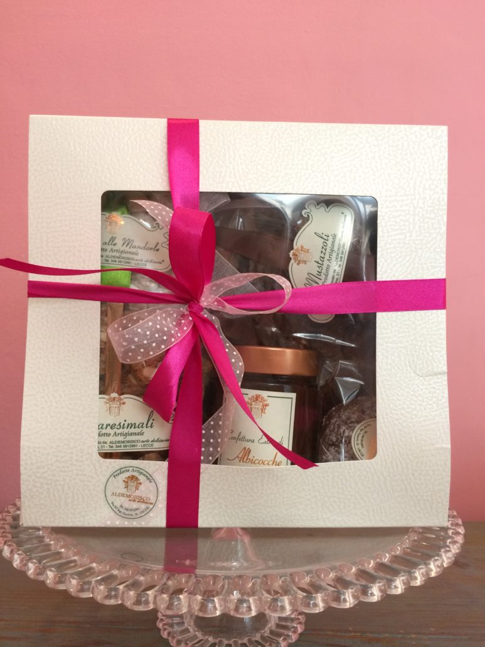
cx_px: 242
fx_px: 542
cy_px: 324
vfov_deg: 61.6
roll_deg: +1.2
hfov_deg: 48.2
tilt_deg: -0.8
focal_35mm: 29
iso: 200
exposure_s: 1/33
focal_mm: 4.15
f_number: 2.2
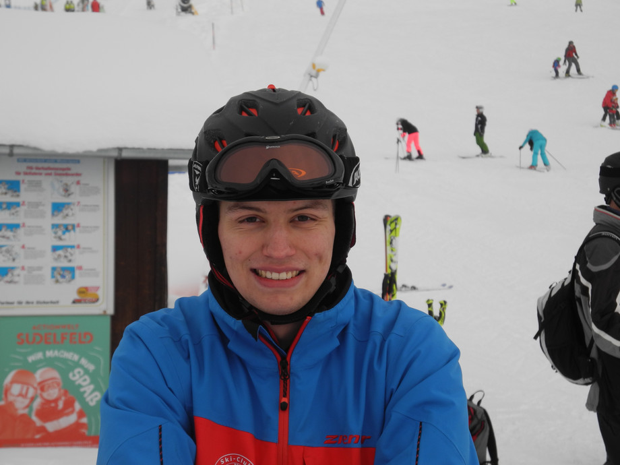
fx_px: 1684
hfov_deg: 20.9
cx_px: 310
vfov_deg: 15.7
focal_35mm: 94
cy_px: 232
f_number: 4.5
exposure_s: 1/400
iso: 100
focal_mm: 20.1
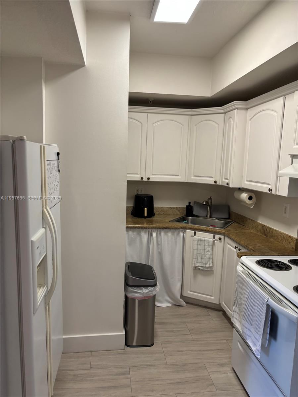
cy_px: 198
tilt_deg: -6.4
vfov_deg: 67.3
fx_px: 298
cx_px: 149
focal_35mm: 26
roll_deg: -2.0
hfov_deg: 53.1
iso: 100
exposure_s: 1/60
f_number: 1.6
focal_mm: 5.96
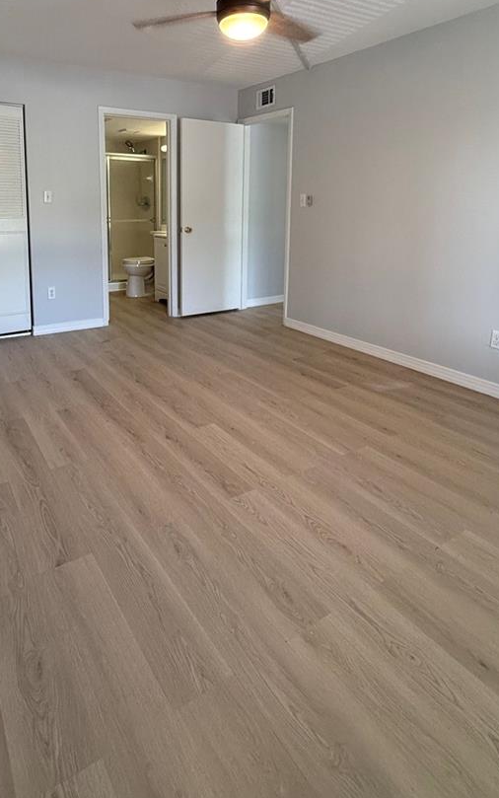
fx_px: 478
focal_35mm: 22
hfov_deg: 54.7
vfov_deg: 77.0
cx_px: 199
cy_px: 262
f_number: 2.2
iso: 250
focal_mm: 2.22
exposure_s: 1/120
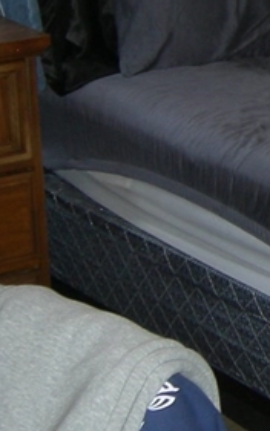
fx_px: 1634
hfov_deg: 9.0
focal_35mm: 139
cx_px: 512
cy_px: 32
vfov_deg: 14.8
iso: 74
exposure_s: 1/60.1
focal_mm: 7.5
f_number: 2.7
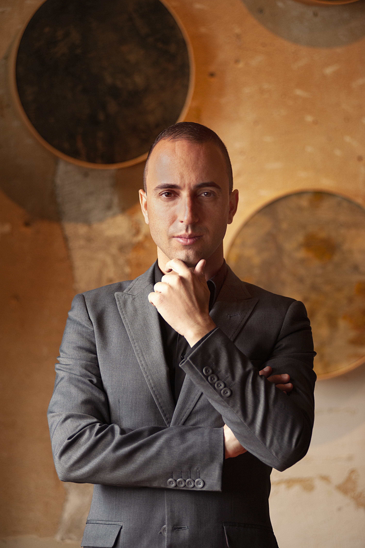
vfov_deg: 18.3
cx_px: 182
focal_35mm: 112
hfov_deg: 12.2
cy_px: 274
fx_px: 1705
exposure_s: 1/250
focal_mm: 112
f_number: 2.8
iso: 800
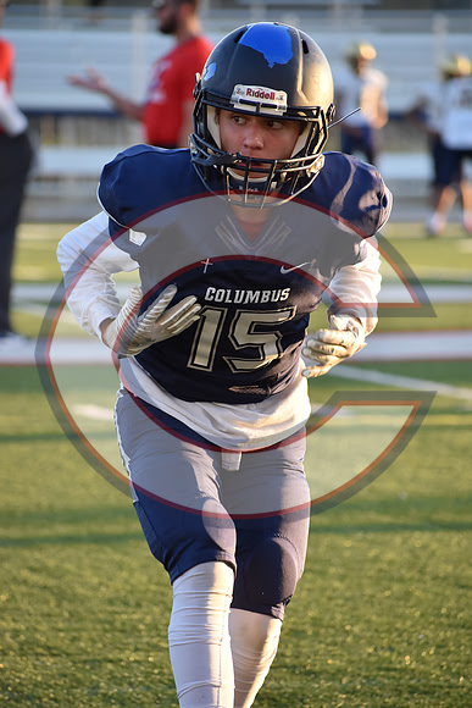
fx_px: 5896
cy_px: 354
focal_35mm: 300
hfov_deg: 4.6
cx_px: 236
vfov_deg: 6.9
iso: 900
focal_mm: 200
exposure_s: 1/500
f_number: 5.3
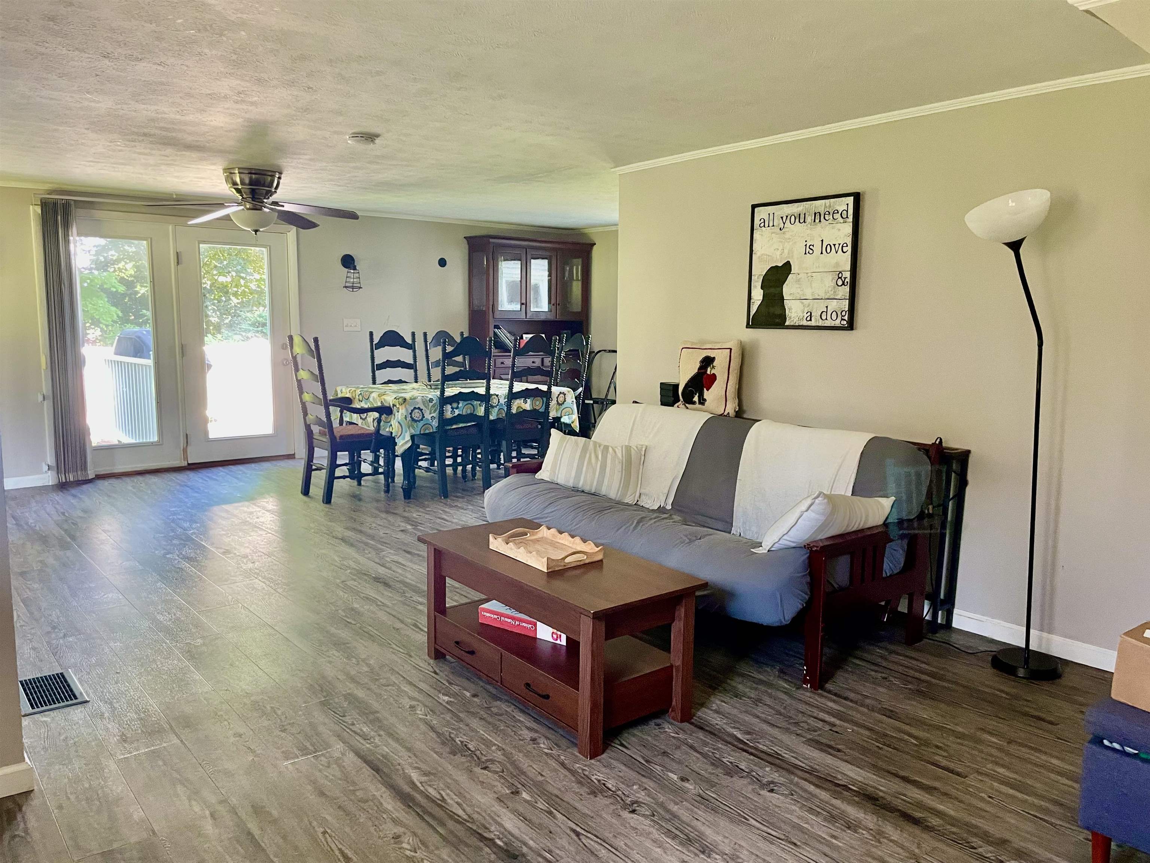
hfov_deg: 67.3
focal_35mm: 26
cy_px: 432
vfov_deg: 53.1
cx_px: 575
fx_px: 864
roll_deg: -0.5
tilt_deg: -8.0
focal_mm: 4.2
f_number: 1.6
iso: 250
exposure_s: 1/60
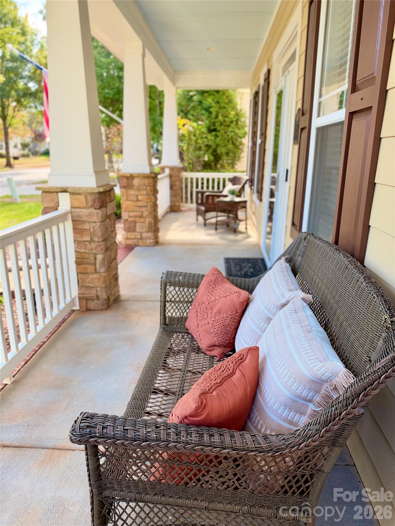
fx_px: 365
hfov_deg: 56.8
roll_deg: -0.3
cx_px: 198
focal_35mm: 24
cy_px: 263
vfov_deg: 71.6
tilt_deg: -15.4
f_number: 1.8
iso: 80
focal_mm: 6.93
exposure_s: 1/280
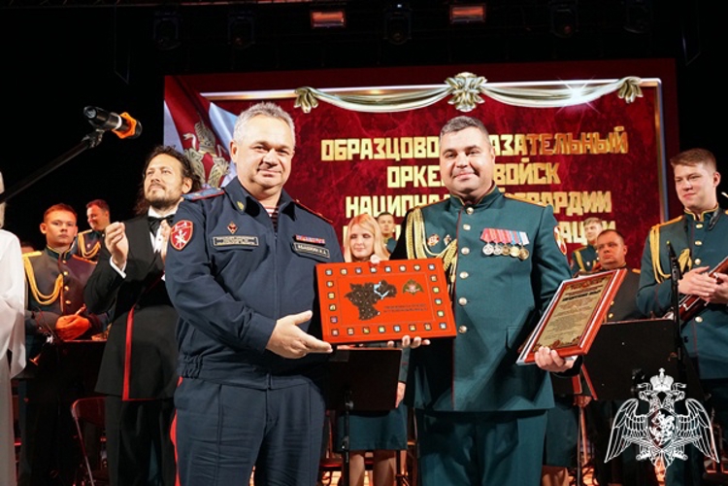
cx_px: 364
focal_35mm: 45
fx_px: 910
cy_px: 243
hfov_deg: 43.6
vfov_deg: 29.9
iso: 1600
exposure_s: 1/160
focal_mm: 30
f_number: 4.5
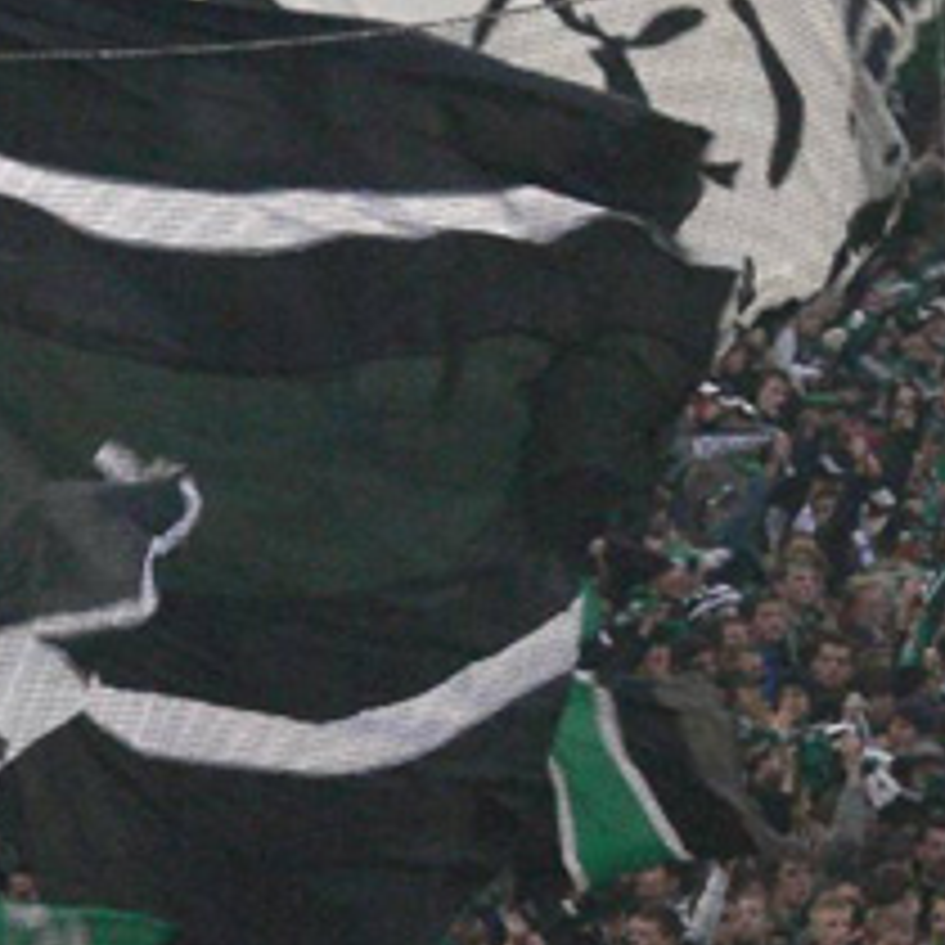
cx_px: -117
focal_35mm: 448
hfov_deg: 3.9
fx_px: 13837
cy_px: 522
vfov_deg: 3.9
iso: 400
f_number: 3.6
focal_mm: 32.1
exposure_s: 1/125
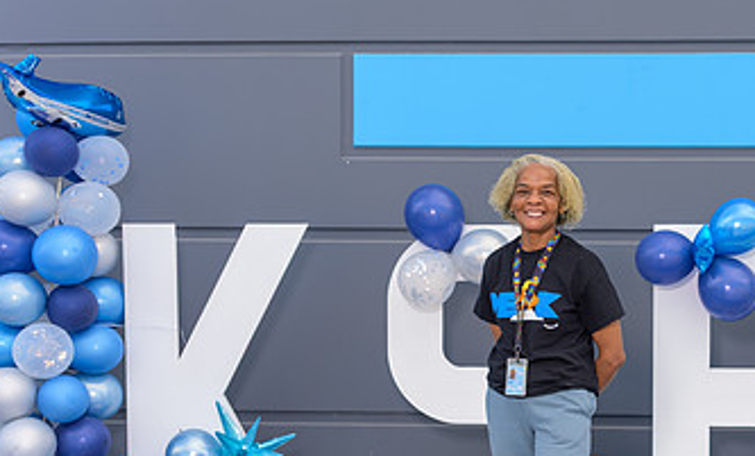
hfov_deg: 35.4
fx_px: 1141
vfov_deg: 22.4
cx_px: 610
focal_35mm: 56
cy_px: 347
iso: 100
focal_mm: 30.5
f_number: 4
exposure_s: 1/250
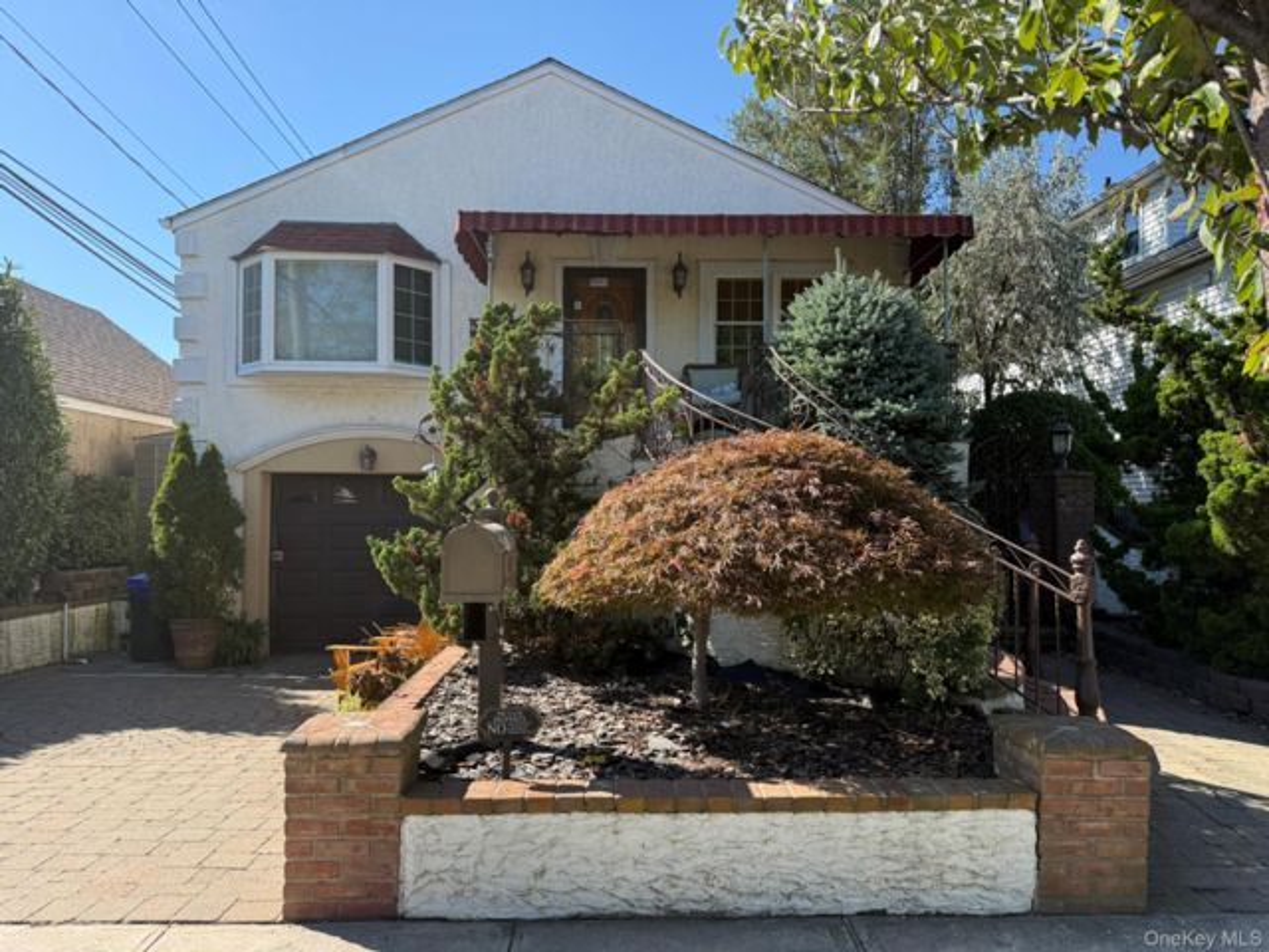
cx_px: 634
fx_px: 880
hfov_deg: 71.6
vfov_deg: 56.8
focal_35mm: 24
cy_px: 476
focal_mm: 6.76
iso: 100
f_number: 1.78
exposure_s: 1/2370
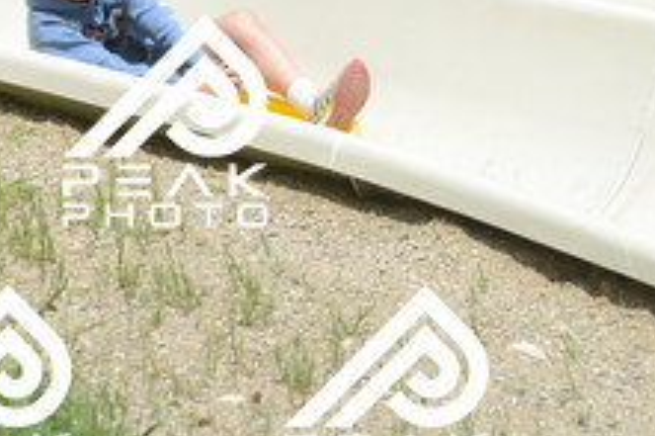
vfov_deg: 3.9
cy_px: 102
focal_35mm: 353
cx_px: 178
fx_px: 6418
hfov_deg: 5.8
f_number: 6.3
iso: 200
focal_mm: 195
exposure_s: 1/640
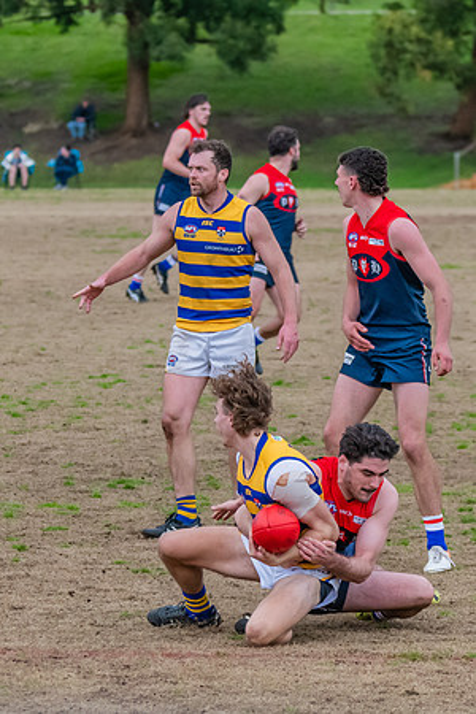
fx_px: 6379
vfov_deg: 6.4
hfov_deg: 4.3
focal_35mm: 322
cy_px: 387
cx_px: 137
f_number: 5
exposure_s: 1/1600
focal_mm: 150
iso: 2000
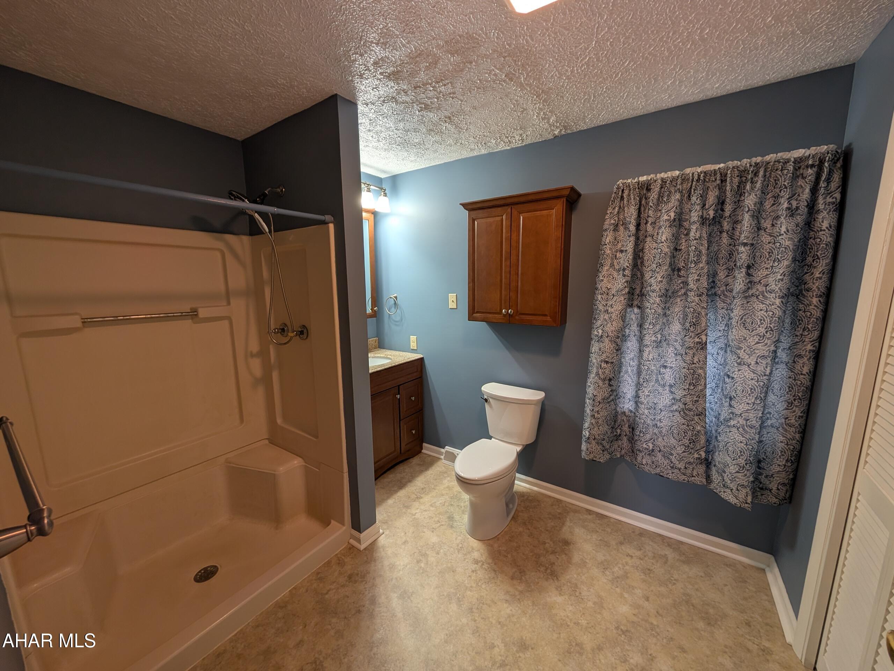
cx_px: 447
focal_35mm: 12
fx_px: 310
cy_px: 336
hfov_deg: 110.5
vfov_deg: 94.5
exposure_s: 1/30
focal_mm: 2.02
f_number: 1.7
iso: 50
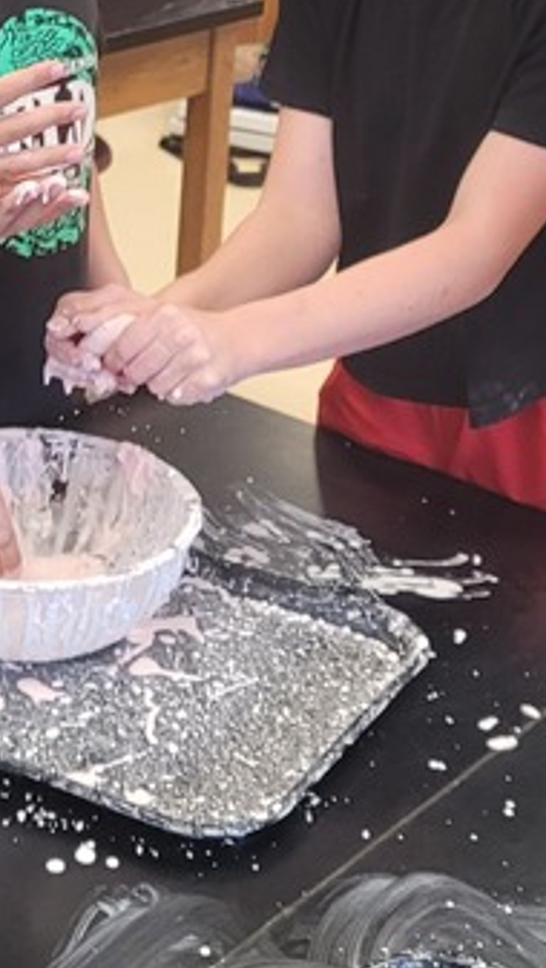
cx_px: 293
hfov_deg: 14.1
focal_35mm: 86
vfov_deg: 24.7
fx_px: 2210
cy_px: 373
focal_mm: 5.4
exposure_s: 1/120
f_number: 1.8
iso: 320
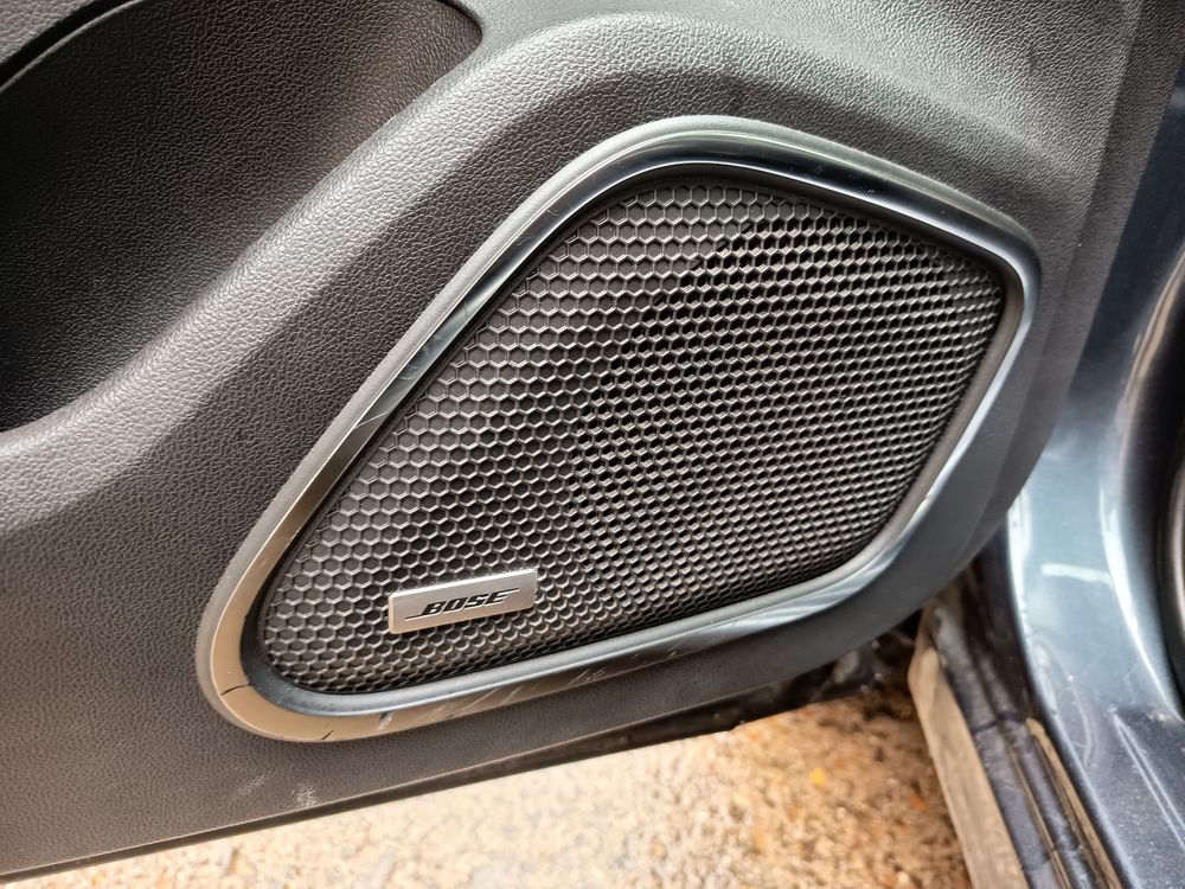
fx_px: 822
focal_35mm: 24
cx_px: 592
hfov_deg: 71.6
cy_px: 444
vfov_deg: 56.8
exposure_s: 1/33.3
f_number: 1.7
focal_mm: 5.24
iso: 374
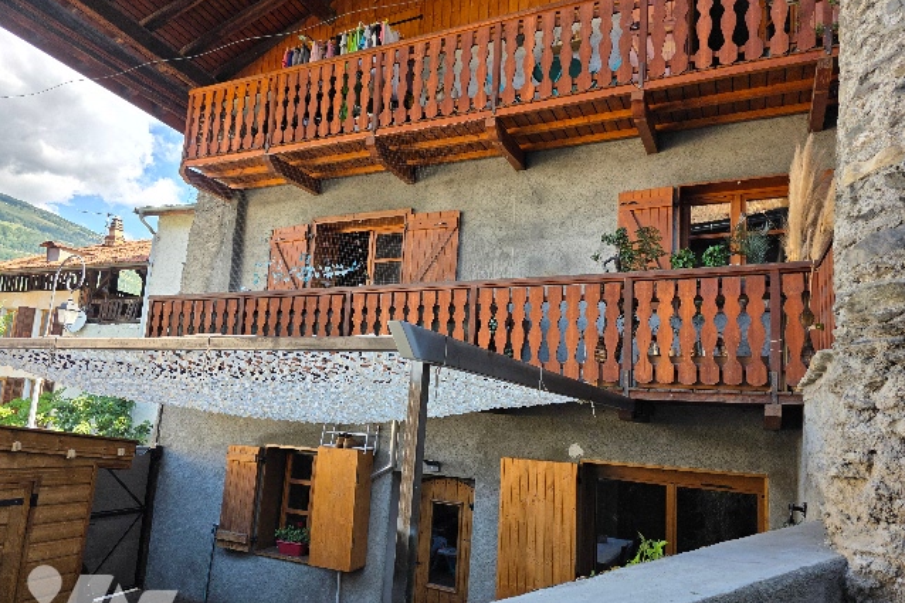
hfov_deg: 73.8
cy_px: 332
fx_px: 603
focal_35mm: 24
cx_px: 452
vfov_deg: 53.0
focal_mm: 6.3
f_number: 1.7
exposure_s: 1/180
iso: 32
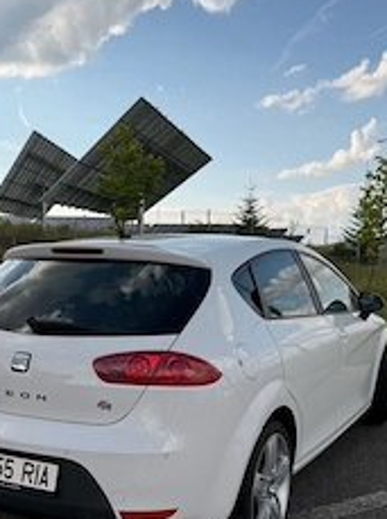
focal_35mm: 42
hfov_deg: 34.2
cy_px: 351
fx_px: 628
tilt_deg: -6.8
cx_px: 165
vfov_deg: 44.1
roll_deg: +0.2
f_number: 1.78
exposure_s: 1/3759
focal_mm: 6.76
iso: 80
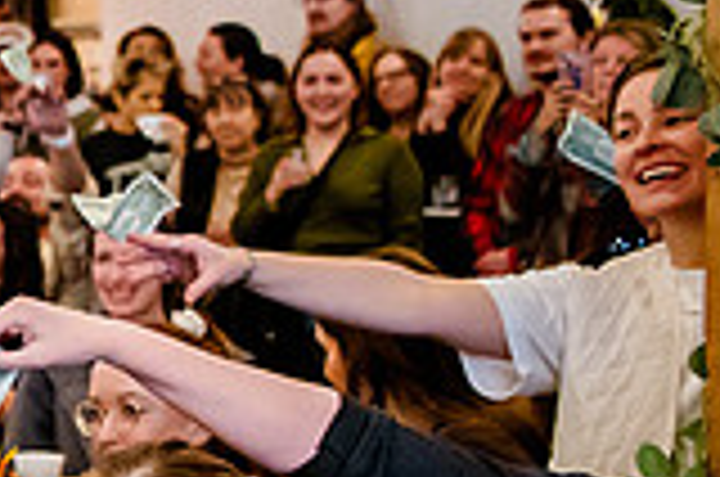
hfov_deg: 11.2
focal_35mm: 150
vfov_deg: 9.1
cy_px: 269
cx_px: -1070
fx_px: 2994
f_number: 2.8
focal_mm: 29
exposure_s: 1/80
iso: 5000
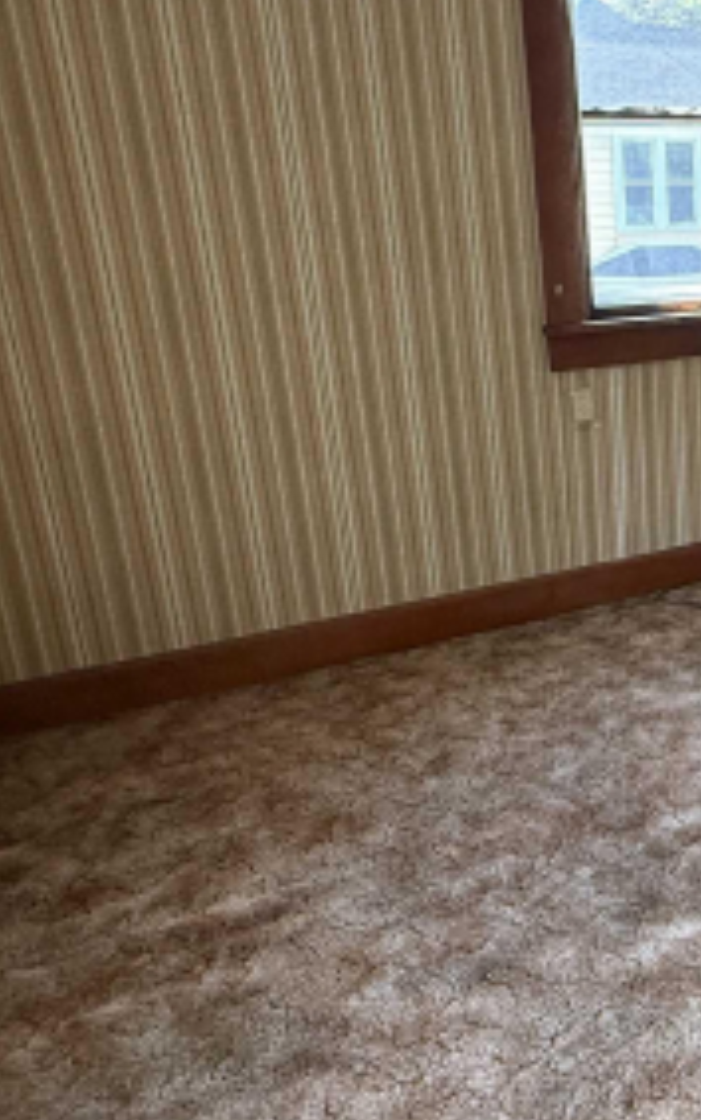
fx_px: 1069
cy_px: 487
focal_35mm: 35
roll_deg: +1.0
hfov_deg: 30.6
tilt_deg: -16.5
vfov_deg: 55.1
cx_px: 846
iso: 320
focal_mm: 2.22
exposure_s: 1/99
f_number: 2.2
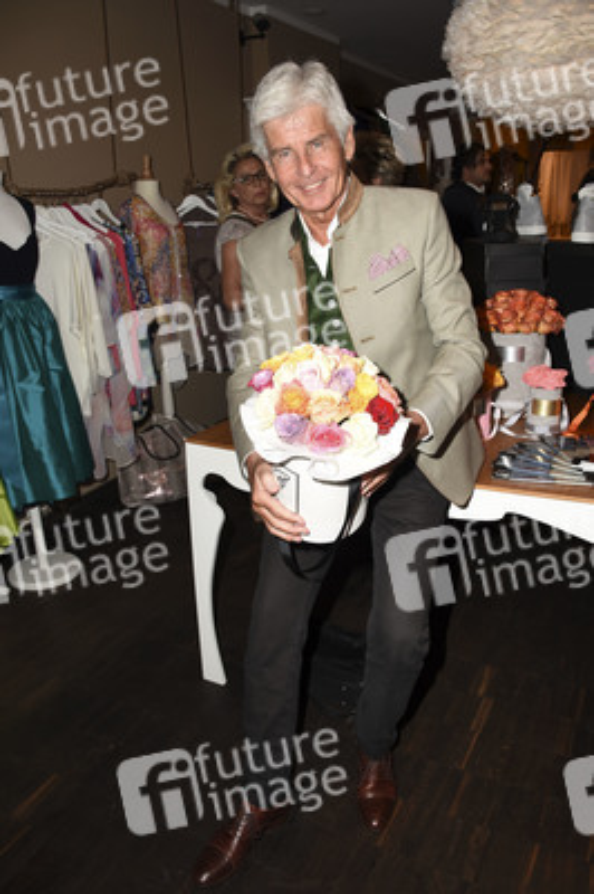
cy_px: 447
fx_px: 744
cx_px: 297
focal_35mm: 30
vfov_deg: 62.0
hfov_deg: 43.5
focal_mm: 20
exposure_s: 1/160
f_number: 4.5
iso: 160
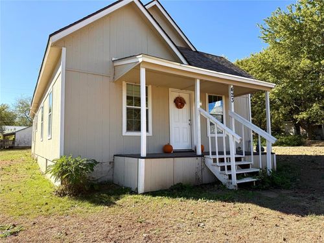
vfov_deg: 56.8
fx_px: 225
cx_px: 162
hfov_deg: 71.6
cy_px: 122
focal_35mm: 24
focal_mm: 6.76
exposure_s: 1/2169
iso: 80
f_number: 1.78
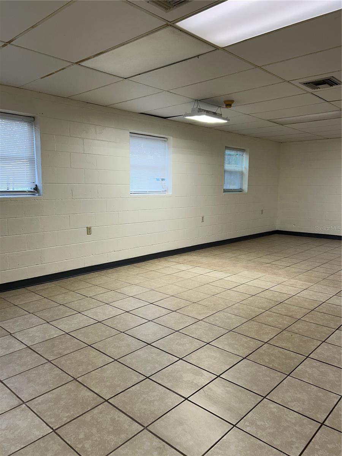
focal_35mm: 26
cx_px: 171
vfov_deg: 67.3
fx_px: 343
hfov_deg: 53.1
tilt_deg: -7.3
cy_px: 228
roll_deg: -0.3
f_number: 1.5
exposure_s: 1/120
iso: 40
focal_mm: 5.7
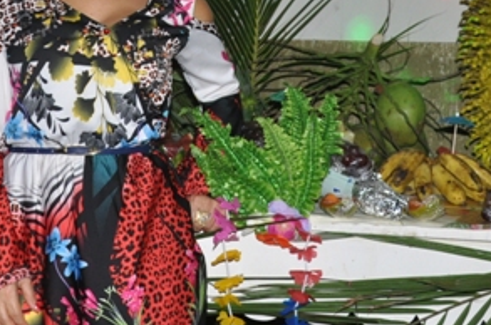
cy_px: 38
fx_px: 803
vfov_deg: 22.4
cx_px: 198
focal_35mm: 59
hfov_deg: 33.9
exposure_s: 1/60
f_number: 4.5
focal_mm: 18
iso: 1250
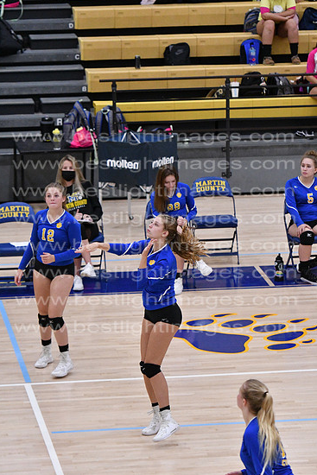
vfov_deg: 10.7
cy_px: 233
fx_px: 2547
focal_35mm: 193
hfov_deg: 7.1
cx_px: 155
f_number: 3.2
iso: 6400
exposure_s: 1/1250
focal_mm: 122
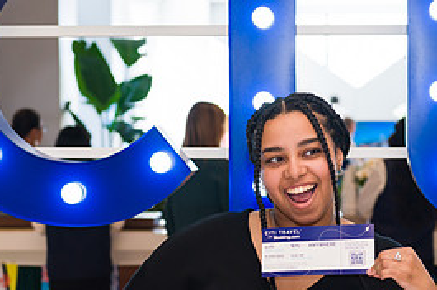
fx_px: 1273
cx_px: 310
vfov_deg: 13.0
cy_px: 186
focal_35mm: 105
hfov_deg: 19.4
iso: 500
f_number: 4
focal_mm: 48
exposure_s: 1/200
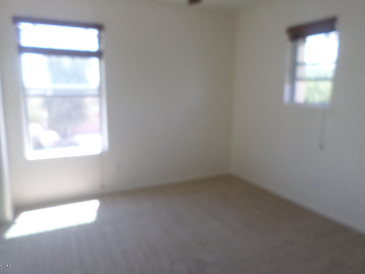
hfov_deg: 69.4
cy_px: 137
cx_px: 182
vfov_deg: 54.9
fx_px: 264
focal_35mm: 25
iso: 80
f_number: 2.5
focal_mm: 4.5
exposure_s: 1/90
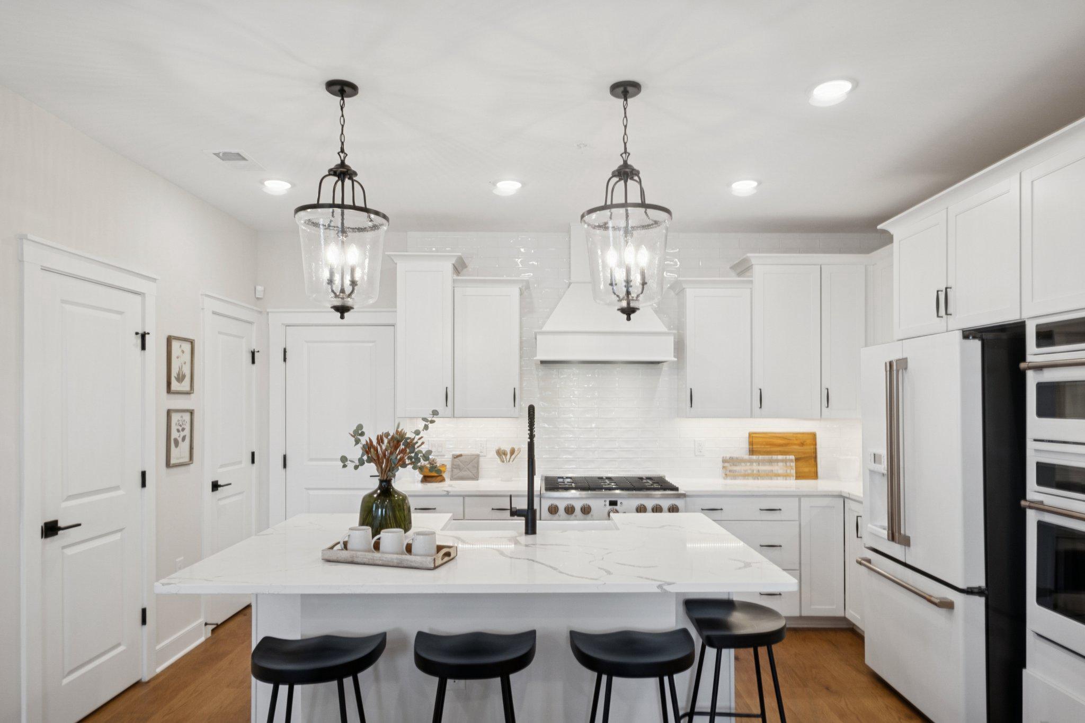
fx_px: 603
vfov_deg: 61.9
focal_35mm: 20
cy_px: 362
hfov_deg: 84.0
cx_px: 542
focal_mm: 13.2
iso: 400
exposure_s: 1/60
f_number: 7.1
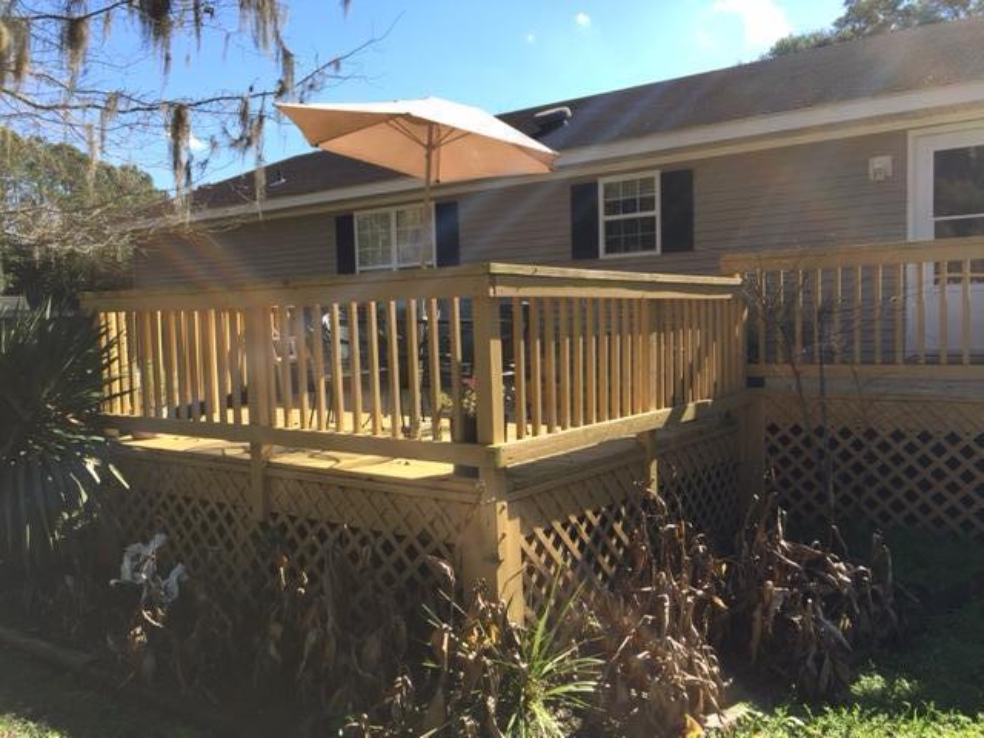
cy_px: 369
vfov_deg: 48.2
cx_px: 492
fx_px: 824
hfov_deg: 61.7
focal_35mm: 29
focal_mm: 4.15
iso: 32
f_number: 2.2
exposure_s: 1/1099
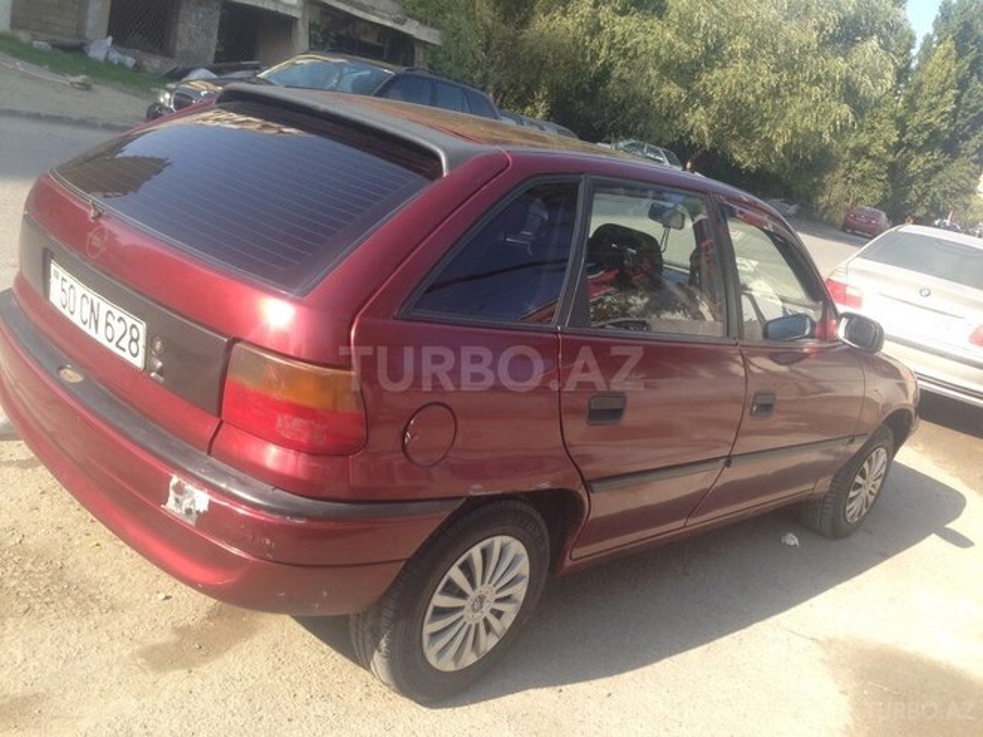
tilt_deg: -16.1
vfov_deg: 42.9
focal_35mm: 33
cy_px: 368
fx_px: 937
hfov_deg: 55.4
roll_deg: -13.8
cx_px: 492
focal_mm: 4.12
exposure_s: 1/448
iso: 50
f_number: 2.4
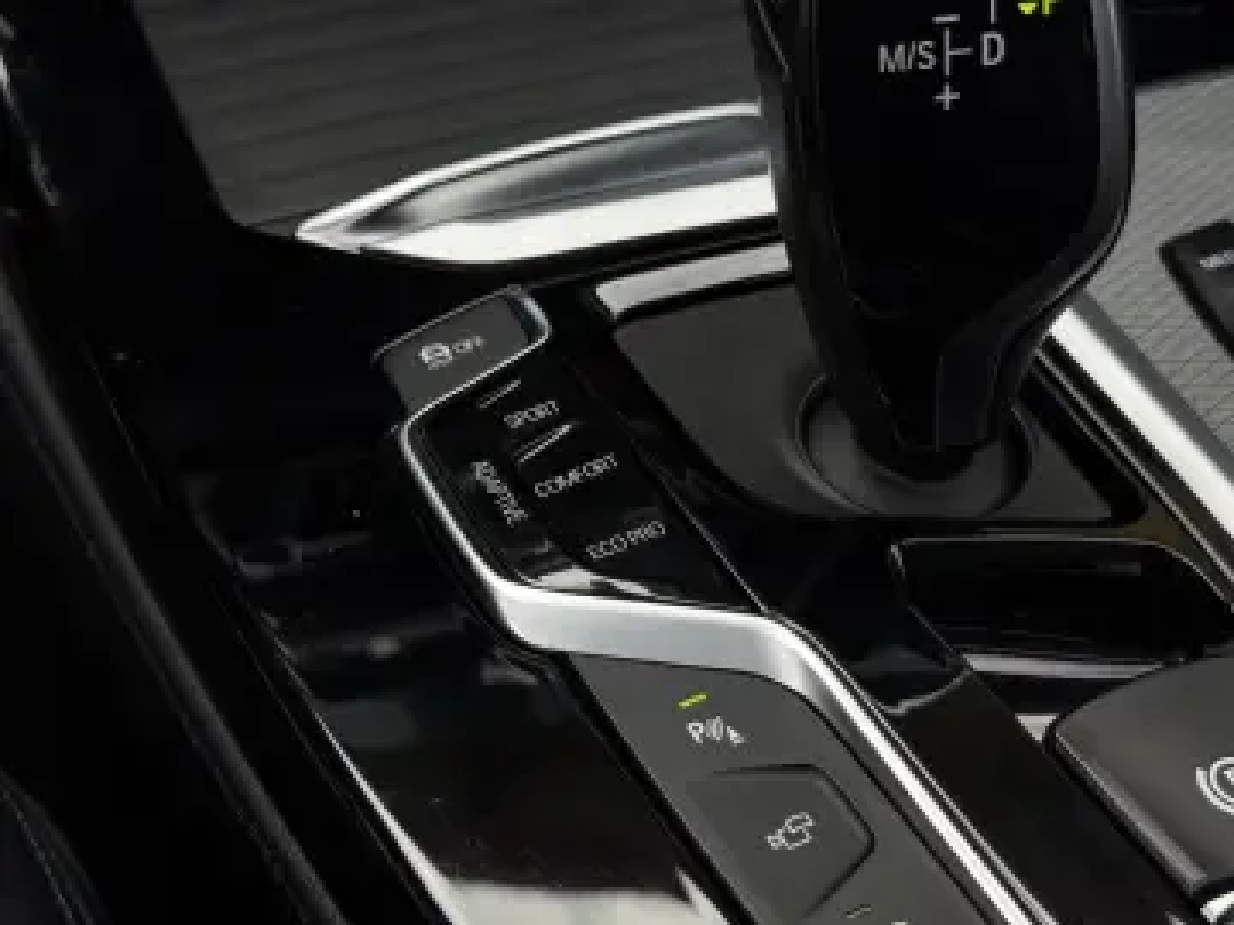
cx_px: 617
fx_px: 1711
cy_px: 462
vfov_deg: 30.3
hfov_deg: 39.7
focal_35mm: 48
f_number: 1.78
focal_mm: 6.76
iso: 80
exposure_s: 1/1055
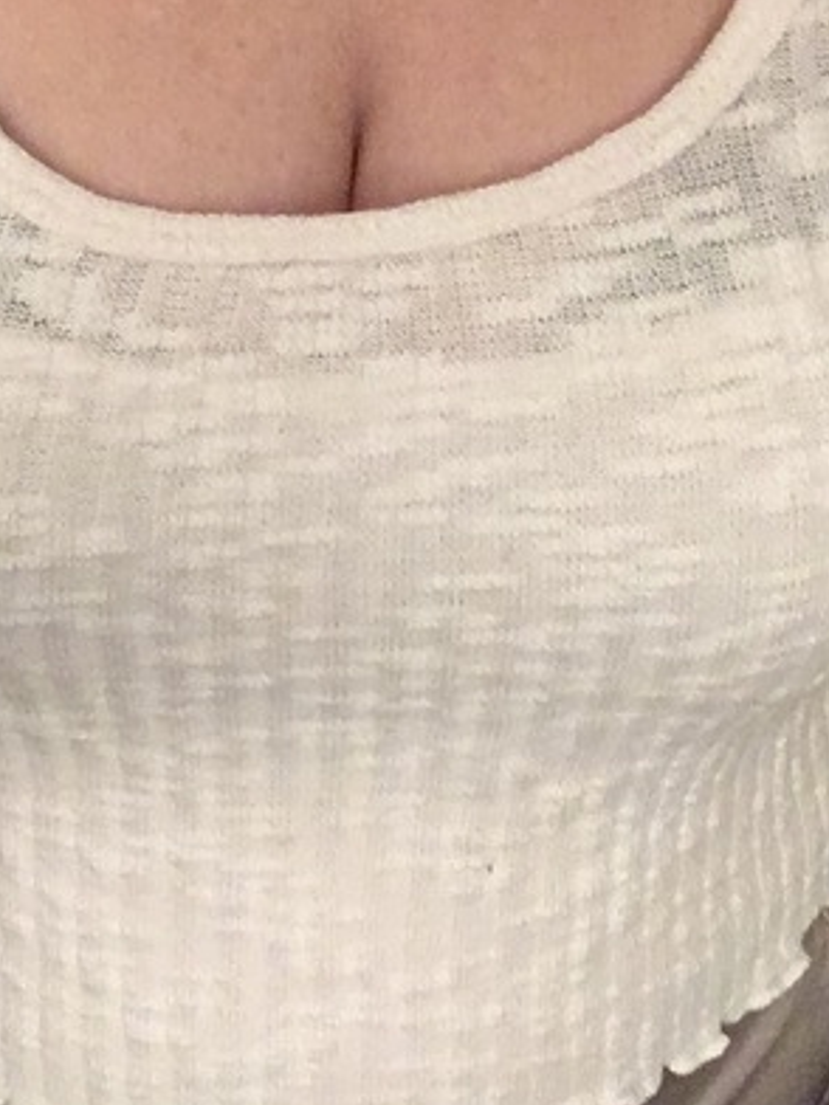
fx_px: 1820
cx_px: 330
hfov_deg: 25.6
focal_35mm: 57
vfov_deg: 33.2
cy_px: 285
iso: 400
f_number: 2.4
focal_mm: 2.15
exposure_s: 1/30
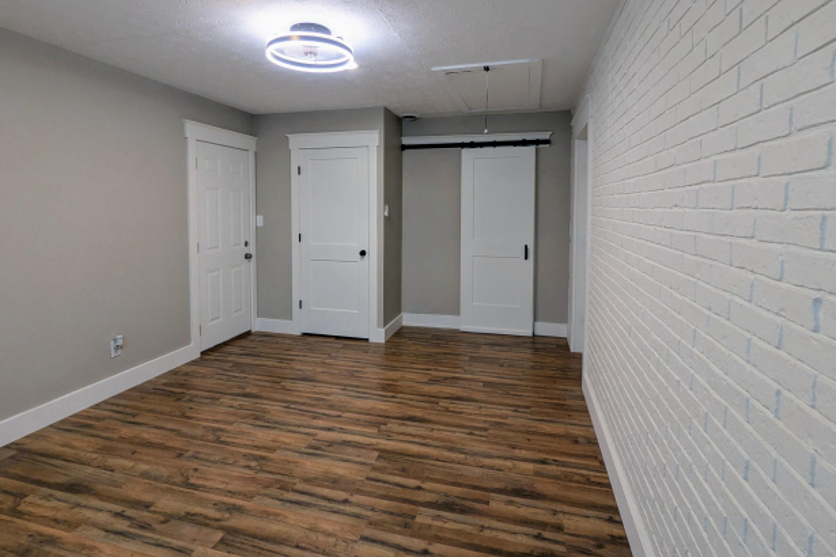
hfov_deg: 90.0
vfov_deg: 66.8
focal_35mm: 18
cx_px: 402
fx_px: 418
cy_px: 227
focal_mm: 2.35
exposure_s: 1/38.3
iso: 73
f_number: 2.2
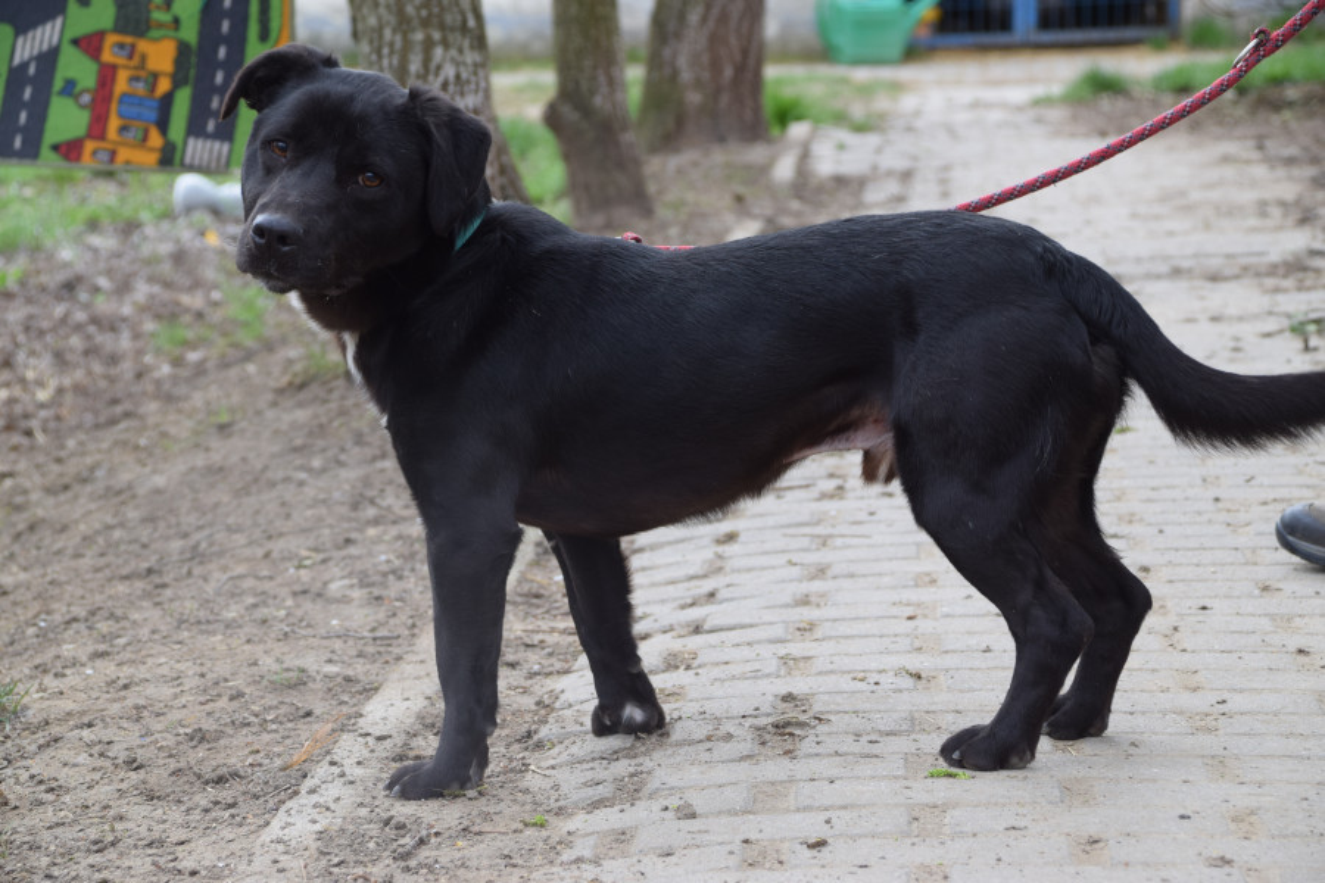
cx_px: 662
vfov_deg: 11.4
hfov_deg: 17.1
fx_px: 4416
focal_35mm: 120
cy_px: 442
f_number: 6.3
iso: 400
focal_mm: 80
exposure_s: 1/160
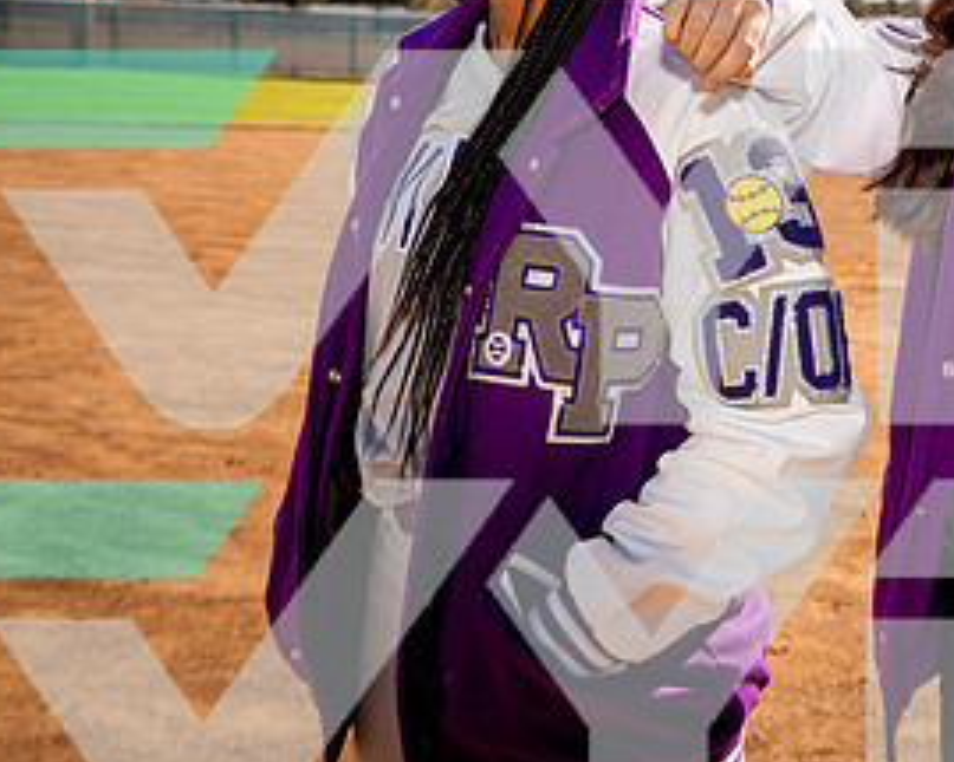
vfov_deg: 19.8
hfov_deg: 24.2
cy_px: 239
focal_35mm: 77
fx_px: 2173
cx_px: 809
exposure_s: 1/250
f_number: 5.6
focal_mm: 38
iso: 100
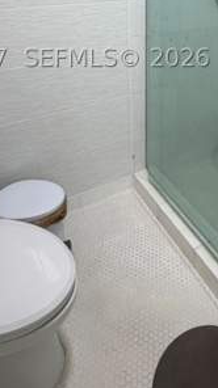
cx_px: 179
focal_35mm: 33
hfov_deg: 34.3
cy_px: 58
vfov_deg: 53.9
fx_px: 340
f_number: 2.2
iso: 125
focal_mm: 2.22
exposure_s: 1/120
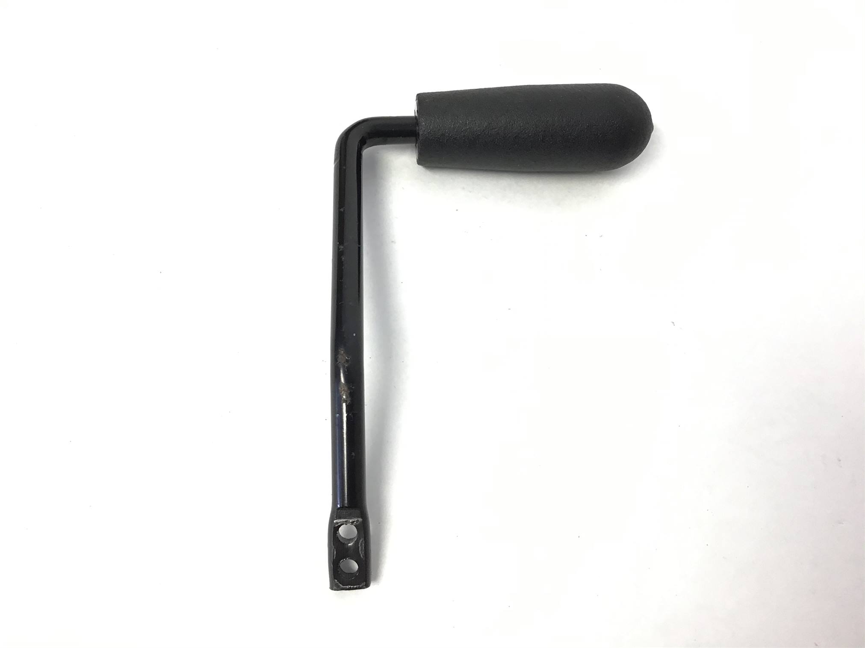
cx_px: 432
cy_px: 324
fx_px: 775
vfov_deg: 45.4
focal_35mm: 31
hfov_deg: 58.4
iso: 40
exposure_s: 1/33
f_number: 2.4
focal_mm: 3.3
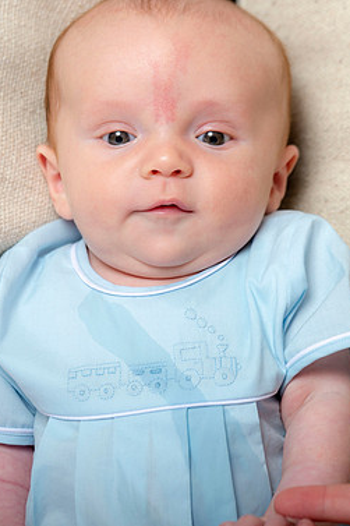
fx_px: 4043
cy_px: 258
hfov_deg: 5.0
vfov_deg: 7.4
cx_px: 139
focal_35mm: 277
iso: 250
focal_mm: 180
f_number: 5.6
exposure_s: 1/200
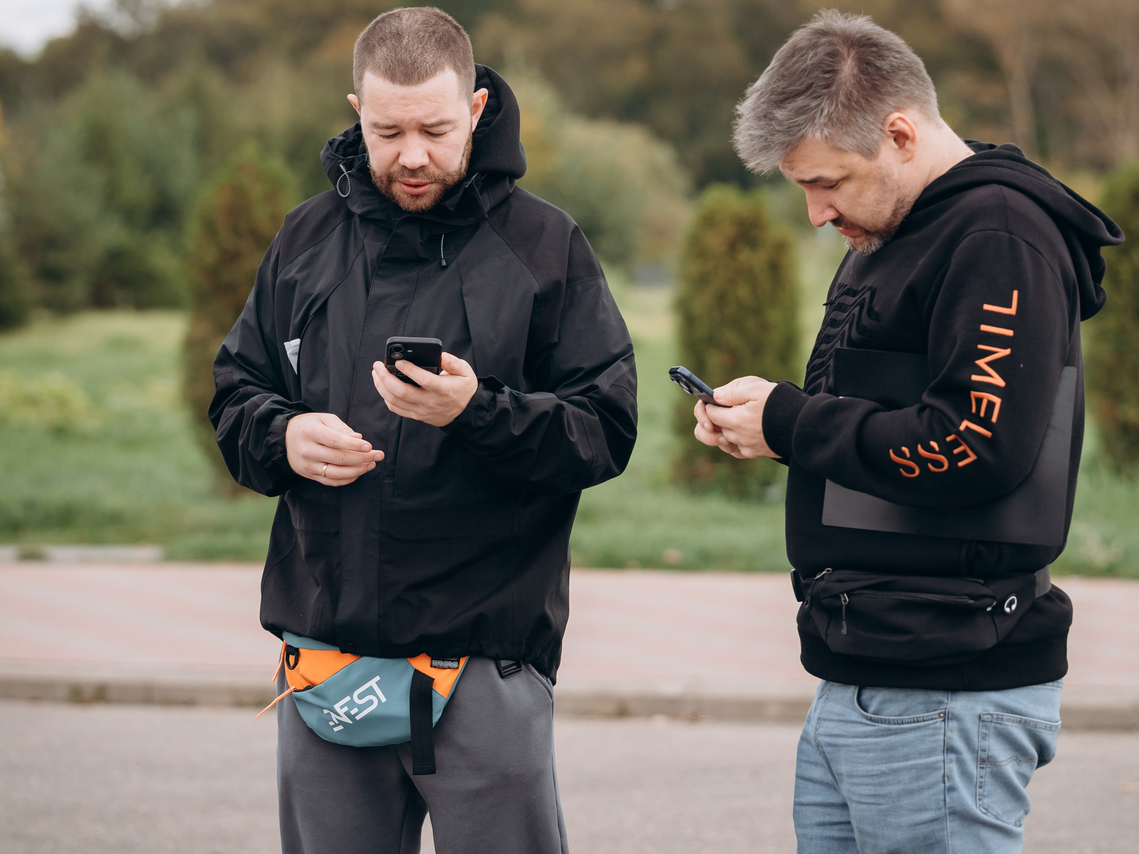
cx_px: 628
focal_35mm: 159
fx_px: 5231
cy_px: 358
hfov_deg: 12.4
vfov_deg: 9.3
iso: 500
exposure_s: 1/1000
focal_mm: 124
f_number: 4
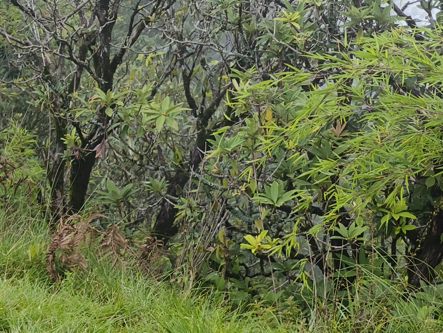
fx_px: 1664
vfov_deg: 11.3
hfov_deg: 15.0
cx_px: 39
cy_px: 339
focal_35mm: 130
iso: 100
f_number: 1.85
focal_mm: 7.1
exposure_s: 1/834
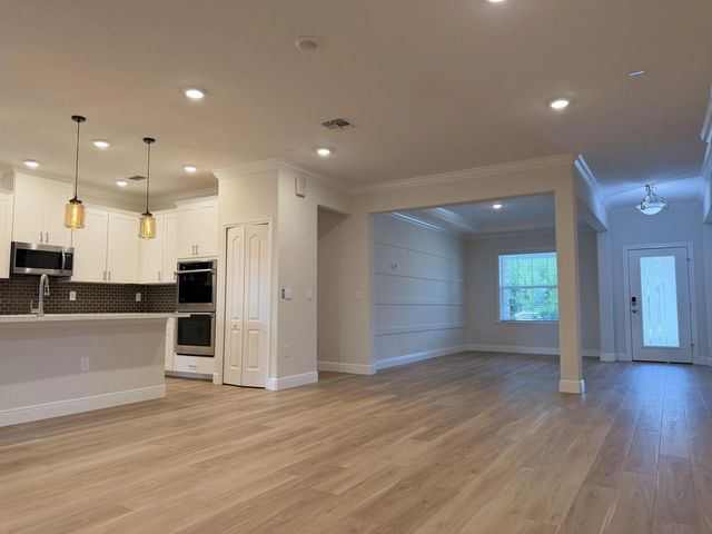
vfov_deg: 56.8
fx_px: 494
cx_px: 356
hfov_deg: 71.6
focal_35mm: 24
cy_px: 267
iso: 200
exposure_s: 1/162
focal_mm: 6.76
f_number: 1.78
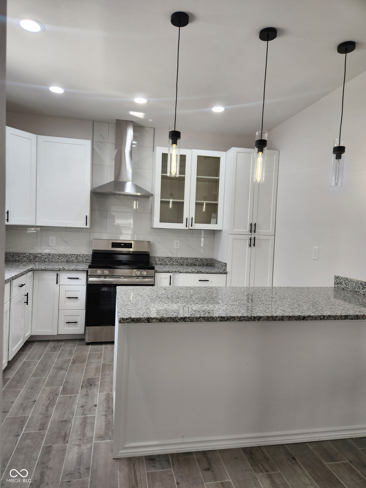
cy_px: 244
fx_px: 324
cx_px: 183
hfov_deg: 58.9
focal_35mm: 23
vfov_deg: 73.9
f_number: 1.8
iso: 64
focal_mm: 5.4
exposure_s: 1/120
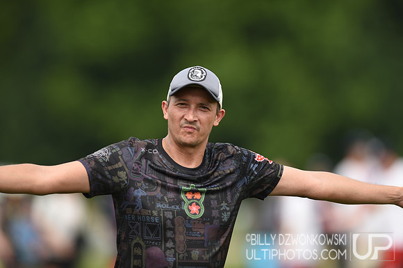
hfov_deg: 5.2
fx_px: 4471
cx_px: 202
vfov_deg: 3.4
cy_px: 134
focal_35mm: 400
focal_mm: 400
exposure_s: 1/1000
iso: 100
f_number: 2.8
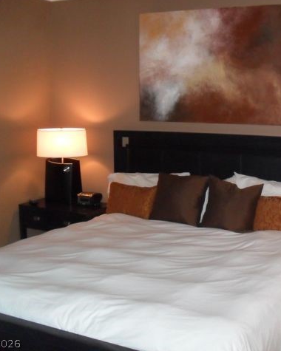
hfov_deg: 32.2
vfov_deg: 40.3
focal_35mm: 46
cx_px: 206
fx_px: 478
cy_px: 174
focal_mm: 6.3
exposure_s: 1/45
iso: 320
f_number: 3
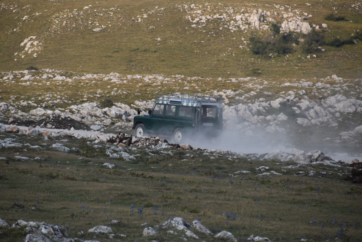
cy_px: 121
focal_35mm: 405
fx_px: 4072
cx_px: 181
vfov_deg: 3.4
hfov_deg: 5.1
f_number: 6.3
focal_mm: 270
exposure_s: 1/1000
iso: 400
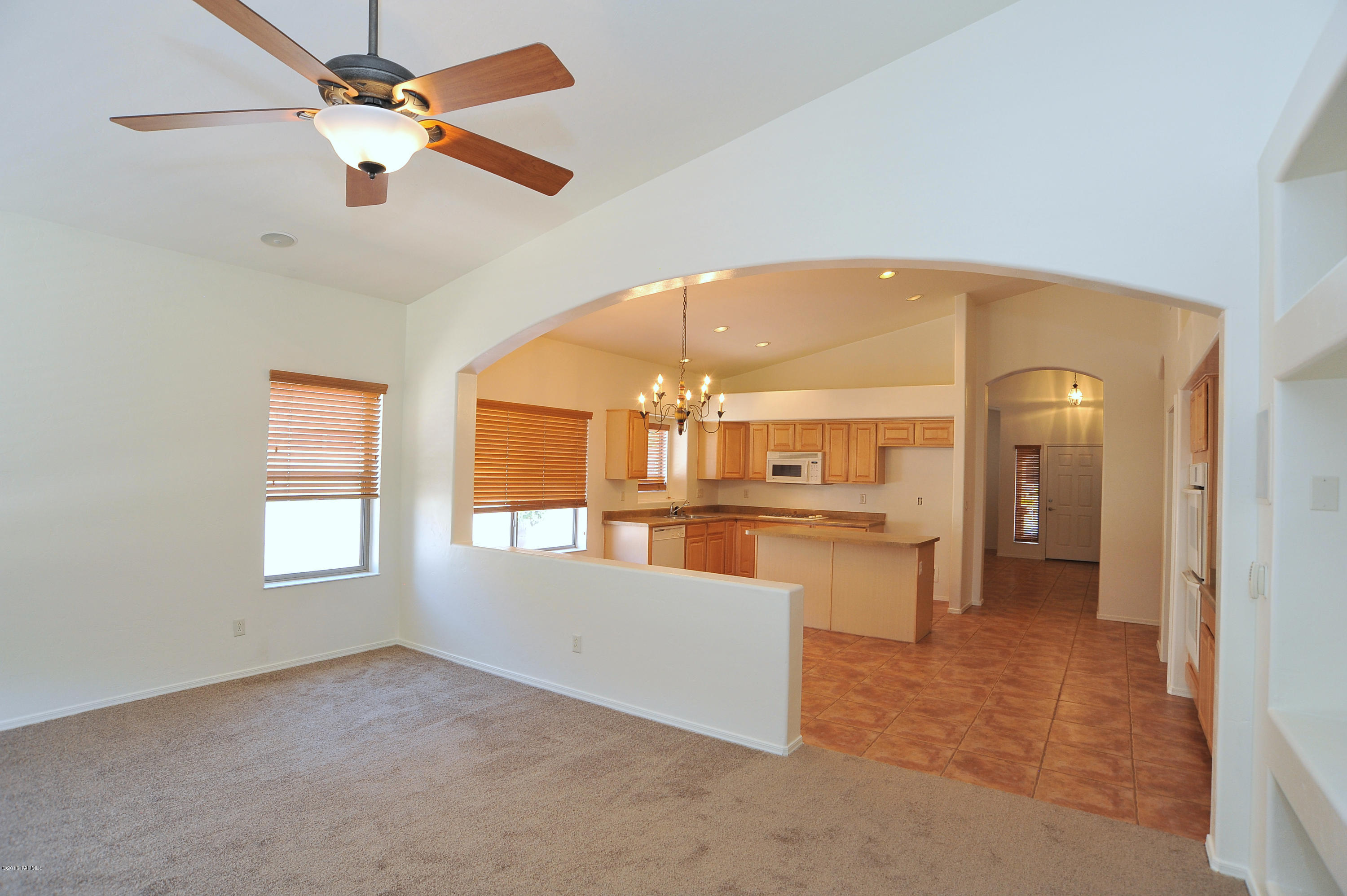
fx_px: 673
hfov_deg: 90.0
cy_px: 448
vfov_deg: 67.3
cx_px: 674
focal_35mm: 18
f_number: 7.1
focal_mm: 18
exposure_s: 1/30
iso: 1000
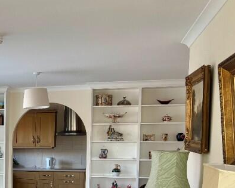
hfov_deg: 26.0
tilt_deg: -5.5
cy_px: 189
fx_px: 459
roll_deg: +0.0
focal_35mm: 66
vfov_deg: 22.3
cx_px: -39
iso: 125
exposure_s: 1/115
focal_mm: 5.96
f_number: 1.6
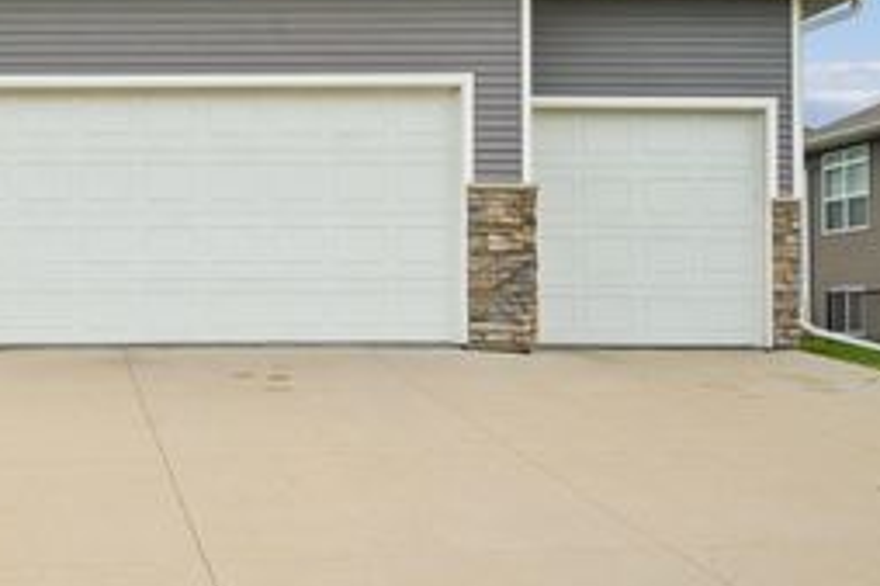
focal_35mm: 67
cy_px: 81
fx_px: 1637
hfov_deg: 28.7
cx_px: 52
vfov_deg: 20.0
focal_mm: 34
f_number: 9
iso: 400
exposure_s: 1/640
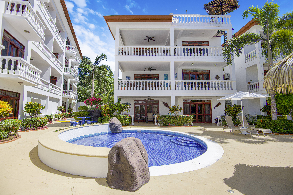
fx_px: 130
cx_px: 146
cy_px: 98
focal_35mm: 16
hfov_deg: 96.7
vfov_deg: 73.7
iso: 100
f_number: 6.3
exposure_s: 1/500
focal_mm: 16
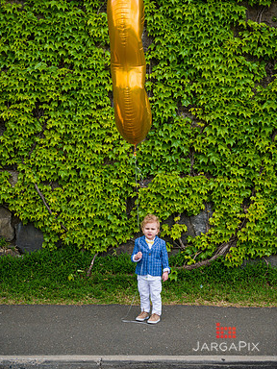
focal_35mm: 63
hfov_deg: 23.3
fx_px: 672
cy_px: 156
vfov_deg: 30.7
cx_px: 140
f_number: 4.5
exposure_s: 1/640
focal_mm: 56
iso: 200
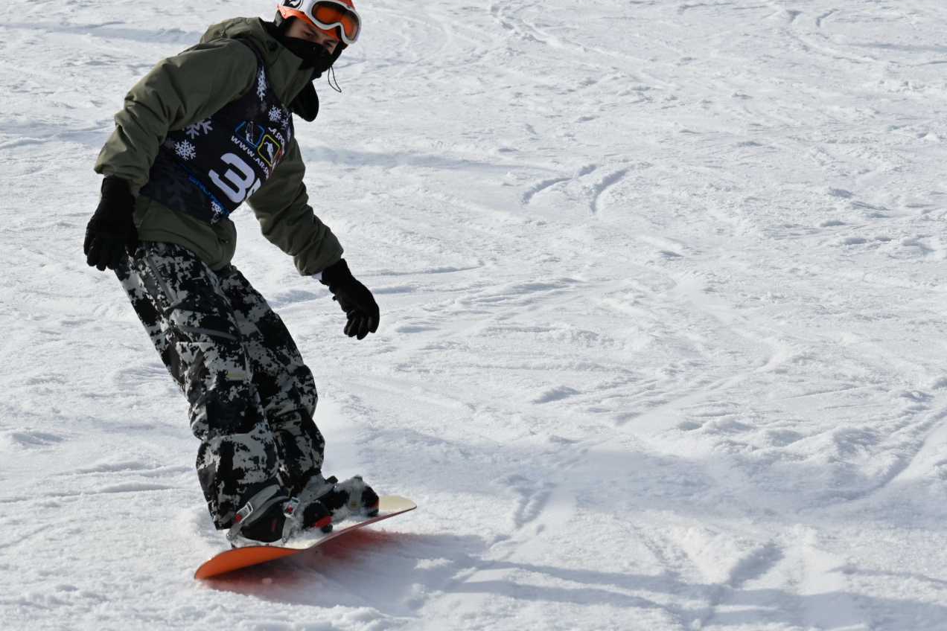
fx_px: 4858
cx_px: 307
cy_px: 232
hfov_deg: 11.1
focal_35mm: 185
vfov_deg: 7.4
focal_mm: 87
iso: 100
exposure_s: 1/500
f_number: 8
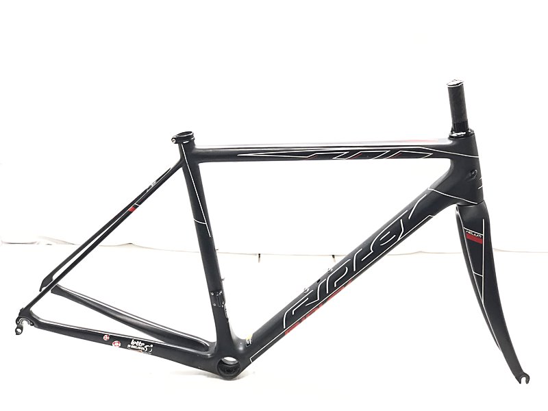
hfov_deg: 36.8
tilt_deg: -17.9
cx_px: 274
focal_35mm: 52
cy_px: 206
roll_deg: +3.3
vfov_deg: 28.0
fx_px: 823
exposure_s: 1/33
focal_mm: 6
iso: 125
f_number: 2.4
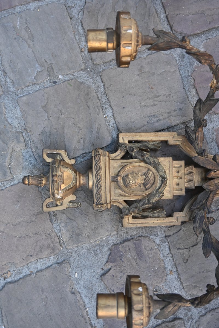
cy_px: 164
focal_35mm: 37
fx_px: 335
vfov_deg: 52.2
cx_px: 110
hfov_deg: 36.2
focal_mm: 24.5
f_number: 3.8
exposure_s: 1/125
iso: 400
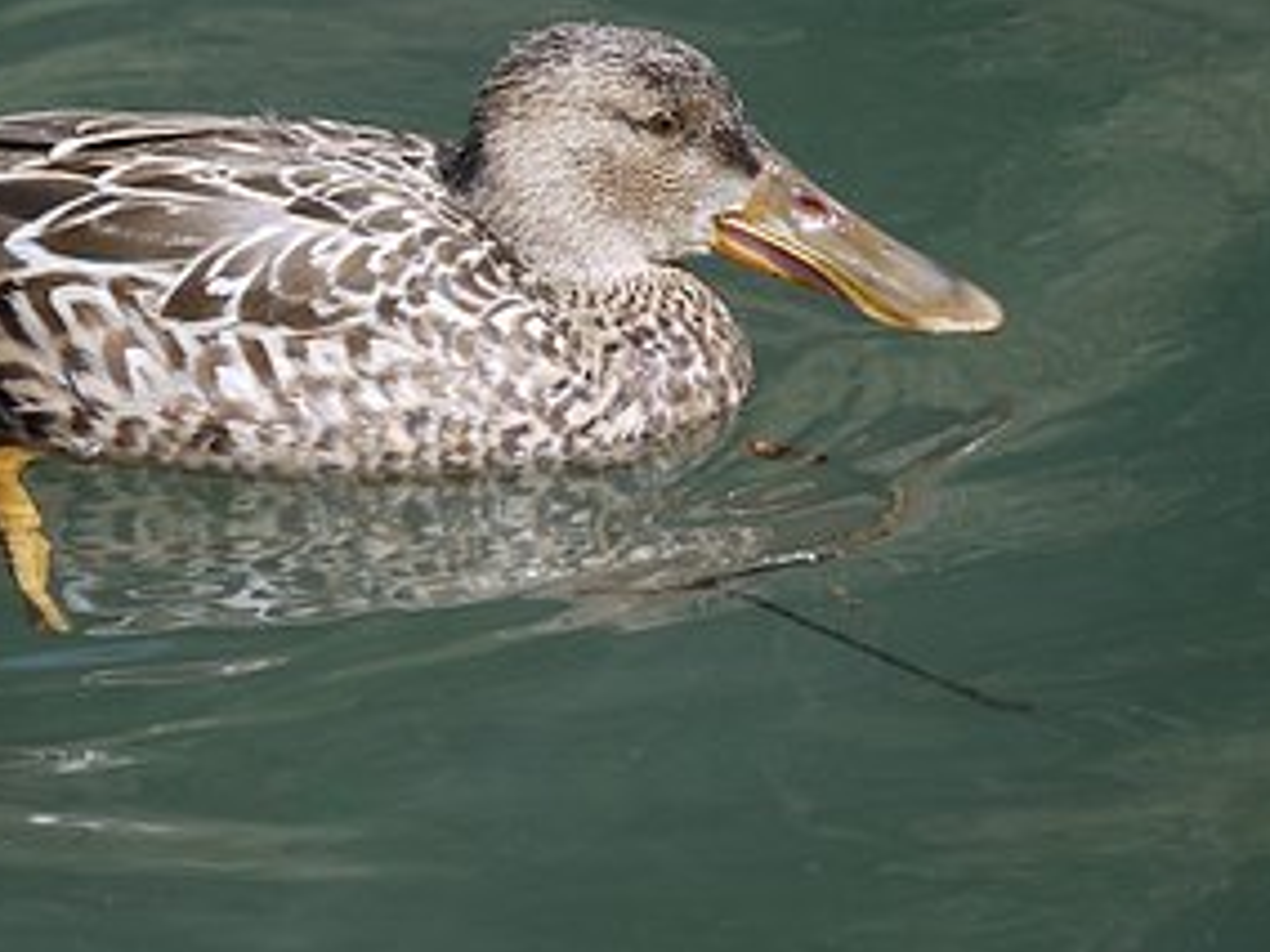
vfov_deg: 1.0
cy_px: 384
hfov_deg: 1.4
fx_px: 52868
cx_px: 398
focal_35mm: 1441
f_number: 6.3
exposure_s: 1/500
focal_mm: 400
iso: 200
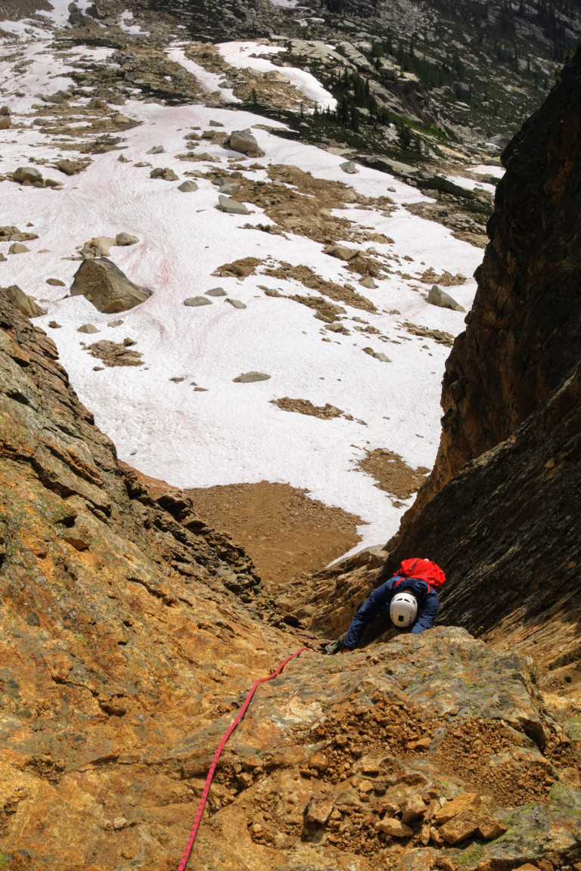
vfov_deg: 49.6
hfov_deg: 34.2
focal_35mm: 39
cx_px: 290
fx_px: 944
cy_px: 436
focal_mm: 14.57
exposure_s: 1/800
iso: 125
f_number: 7.1
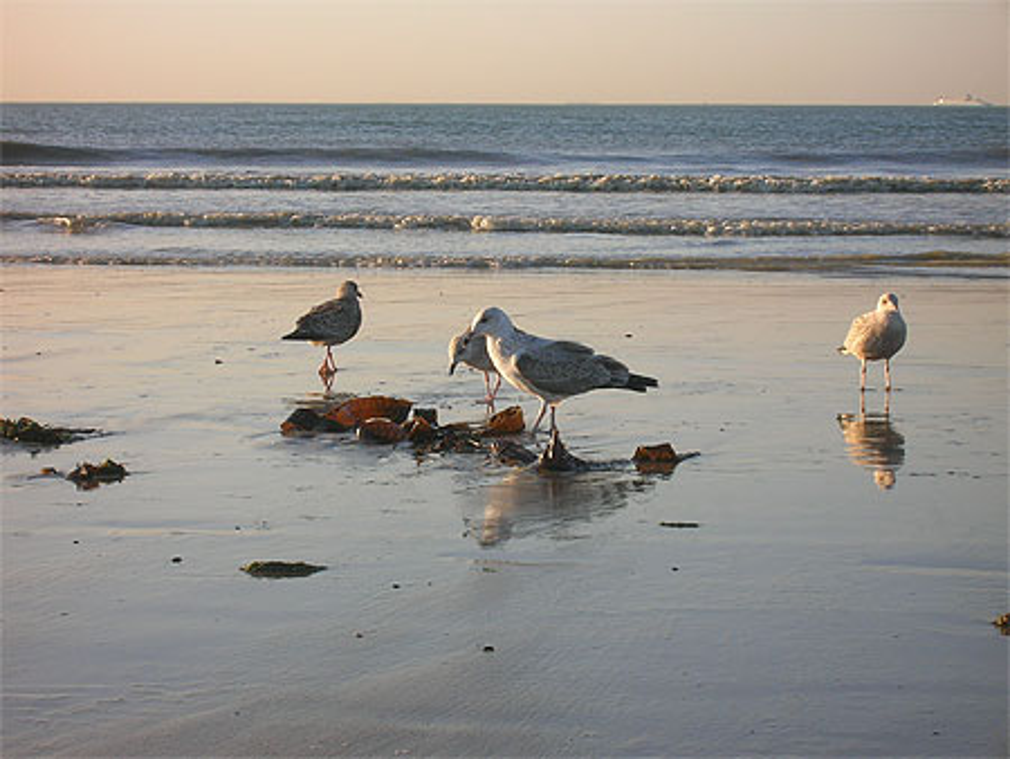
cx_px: 505
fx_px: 2978
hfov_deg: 19.3
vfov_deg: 14.5
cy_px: 380
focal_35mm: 102
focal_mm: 17.1
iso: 50
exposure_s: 1/75.2
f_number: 8.2
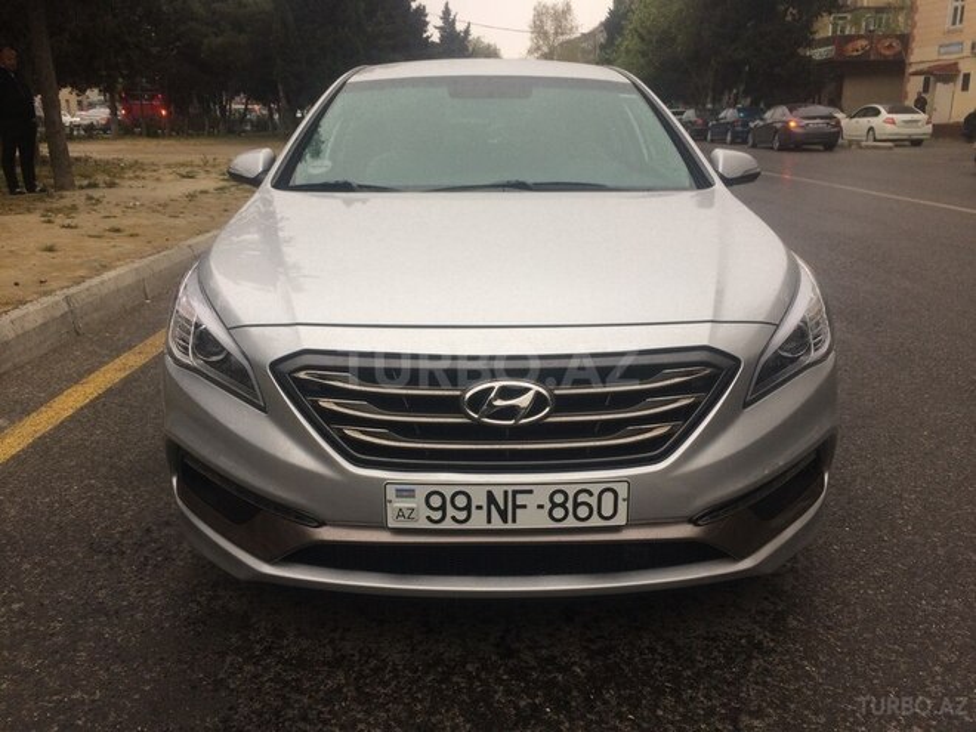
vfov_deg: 48.2
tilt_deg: -18.4
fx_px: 818
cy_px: 366
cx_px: 488
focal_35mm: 29
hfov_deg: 61.7
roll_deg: -0.8
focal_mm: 4.15
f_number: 2.2
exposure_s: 1/107
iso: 32
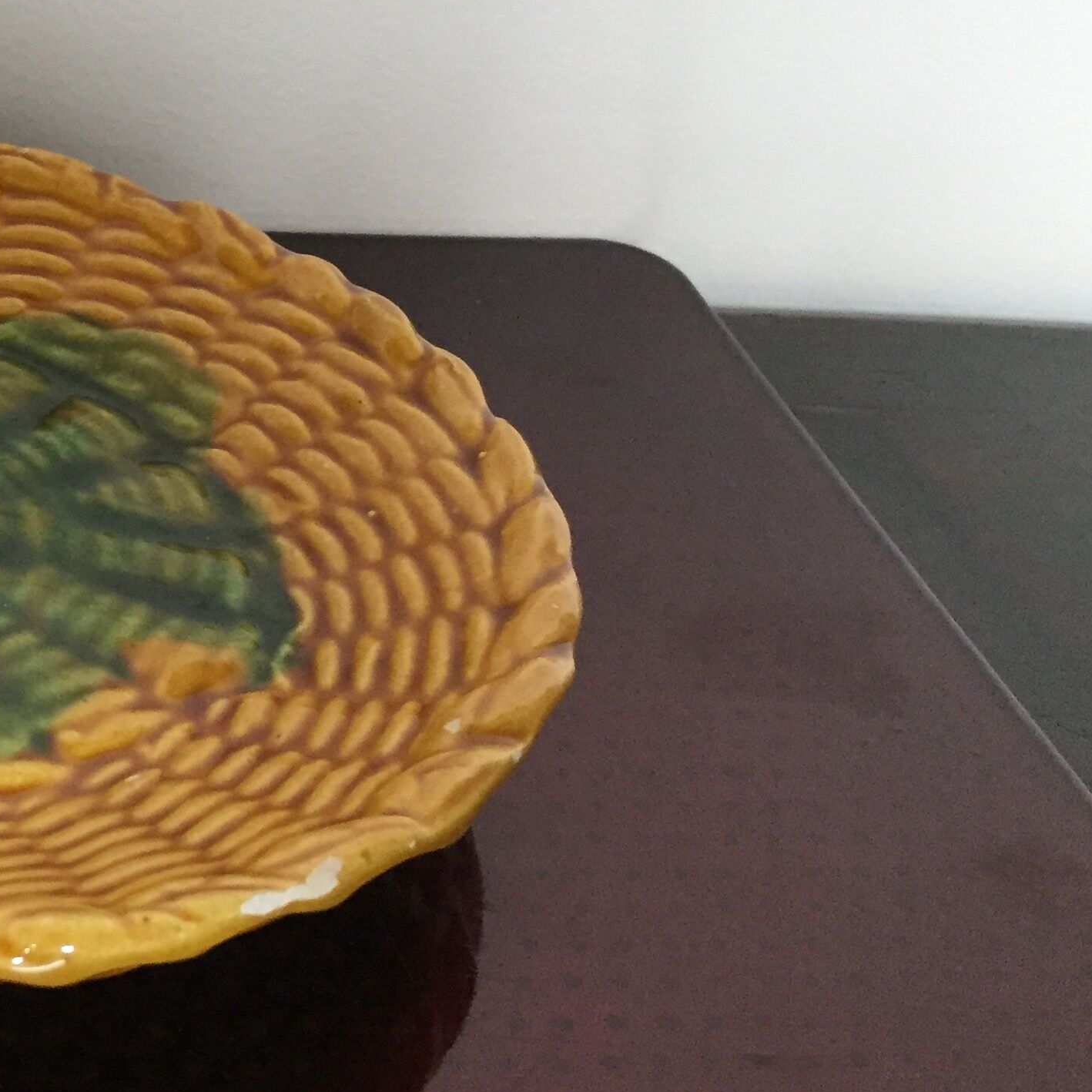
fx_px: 2106
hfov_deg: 27.0
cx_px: -68
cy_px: 357
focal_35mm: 59
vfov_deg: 28.9
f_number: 2.2
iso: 250
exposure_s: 1/33
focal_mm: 4.15
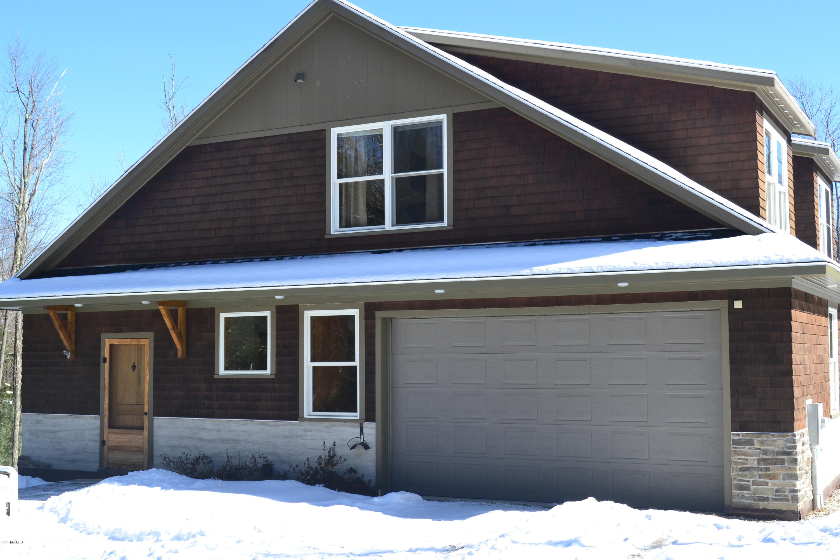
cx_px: 420
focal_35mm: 45
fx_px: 1050
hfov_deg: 43.6
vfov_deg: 29.9
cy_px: 280
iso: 400
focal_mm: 30
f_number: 10
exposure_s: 1/320
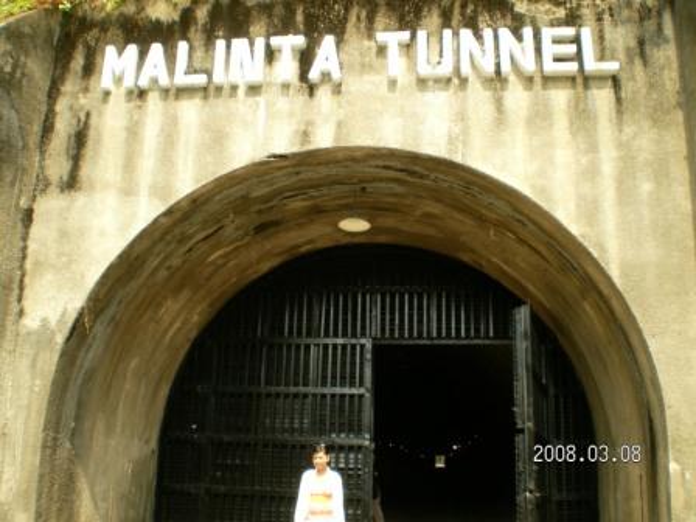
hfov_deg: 49.0
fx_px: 764
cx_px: 348
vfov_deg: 37.7
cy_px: 261
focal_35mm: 38
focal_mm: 6.3
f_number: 4.6
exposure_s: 1/116
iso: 50
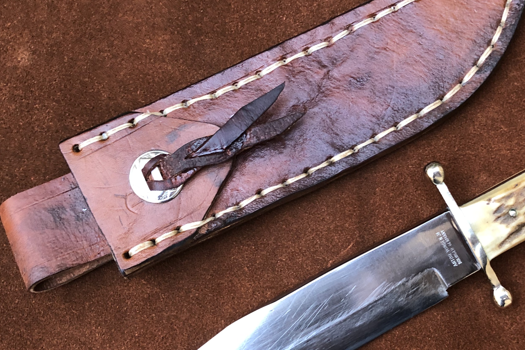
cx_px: 344
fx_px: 685
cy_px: 222
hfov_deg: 41.4
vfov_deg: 28.5
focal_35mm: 47
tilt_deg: -84.5
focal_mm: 3.99
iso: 64
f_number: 1.8
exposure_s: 1/15
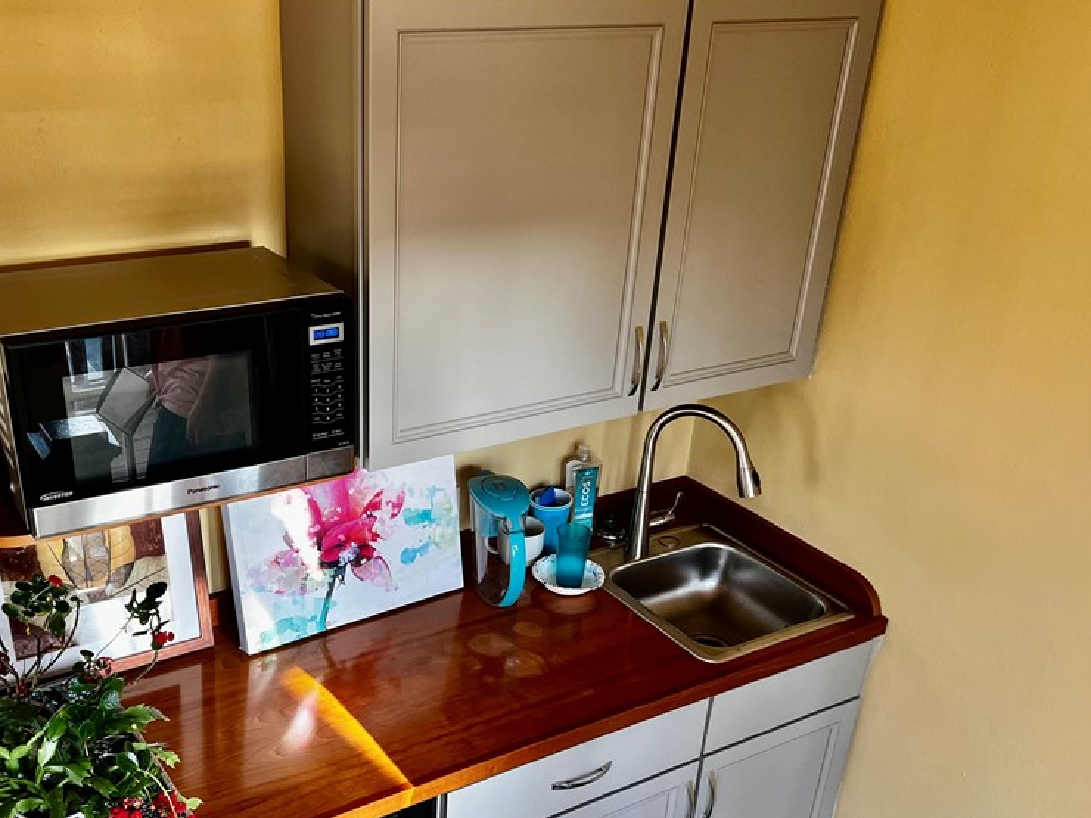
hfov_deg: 50.8
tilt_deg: -26.7
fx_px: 1135
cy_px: 503
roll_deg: -0.8
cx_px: 404
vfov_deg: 39.4
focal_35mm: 36
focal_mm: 5.7
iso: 125
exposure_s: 1/121
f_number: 1.5
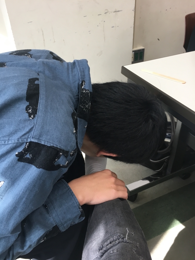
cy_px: 130
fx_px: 218
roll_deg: +3.2
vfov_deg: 61.7
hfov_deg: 48.2
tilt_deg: -36.5
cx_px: 98
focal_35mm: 29
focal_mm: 4.15
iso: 25
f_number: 2.2
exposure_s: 1/30
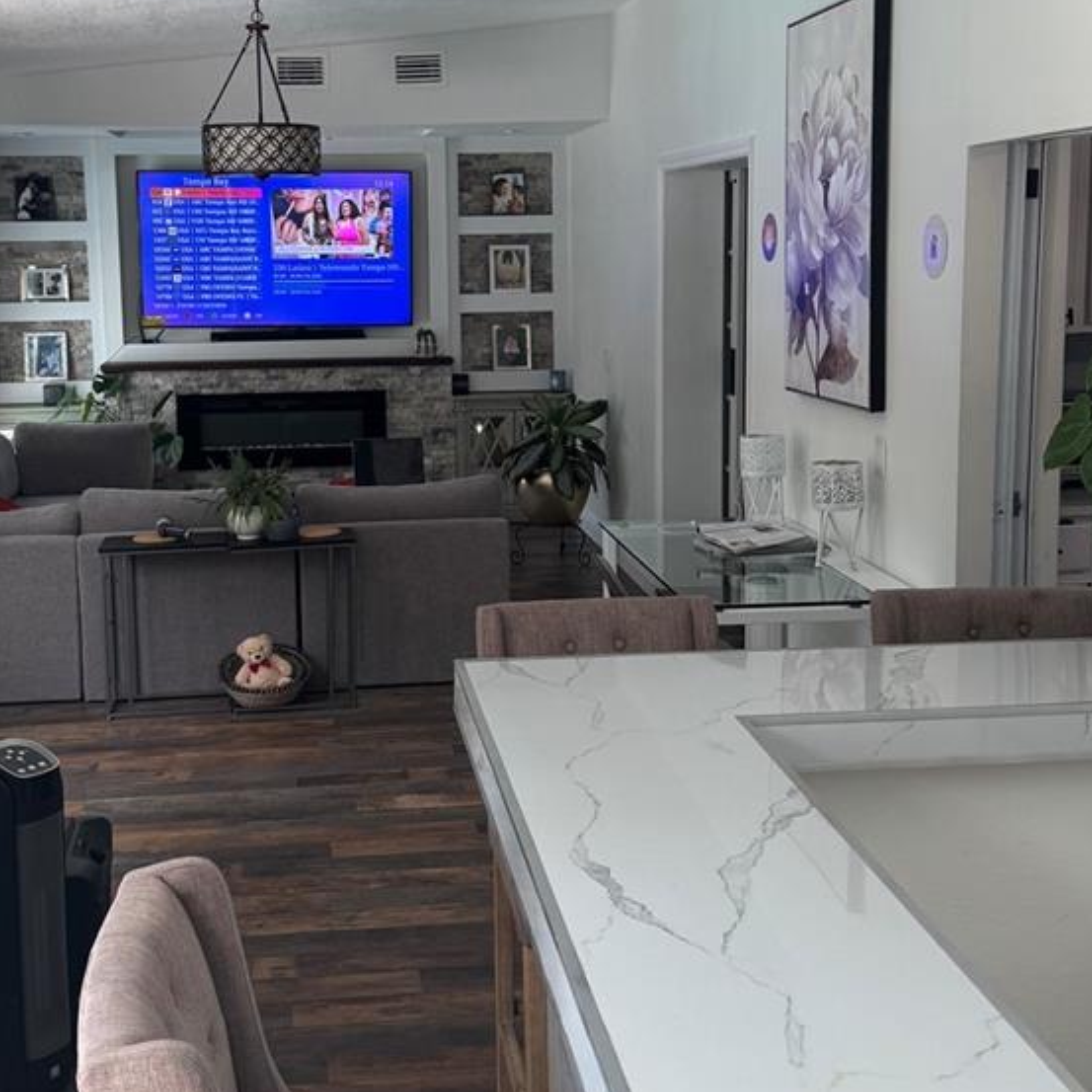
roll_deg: +1.8
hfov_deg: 36.7
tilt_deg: -11.7
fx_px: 1642
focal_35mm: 46
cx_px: 440
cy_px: 440
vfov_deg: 36.7
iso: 64
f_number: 1.78
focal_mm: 6.76
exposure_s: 1/121
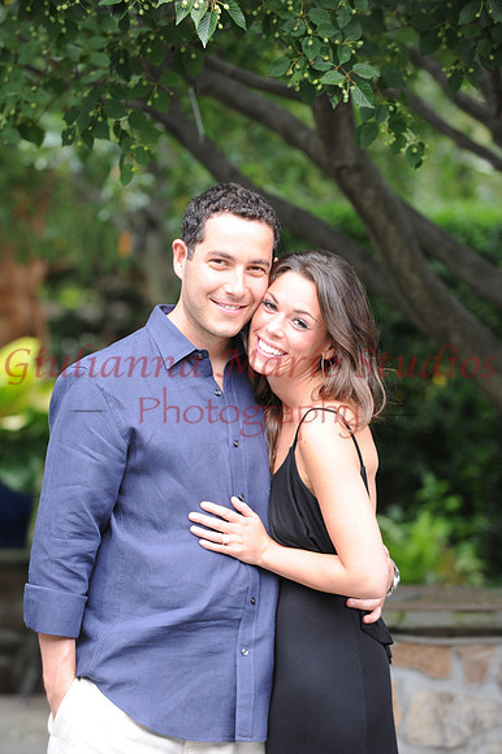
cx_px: 251
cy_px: 377
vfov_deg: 13.3
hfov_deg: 8.8
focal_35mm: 155
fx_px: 3246
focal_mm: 155
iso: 500
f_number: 5
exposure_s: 1/100
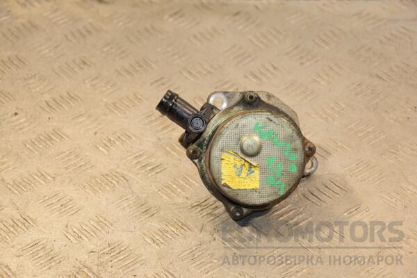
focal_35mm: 105
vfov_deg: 13.0
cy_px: 139
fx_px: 1216
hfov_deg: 19.5
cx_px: 208
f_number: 5.6
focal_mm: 70
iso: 800
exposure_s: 1/200
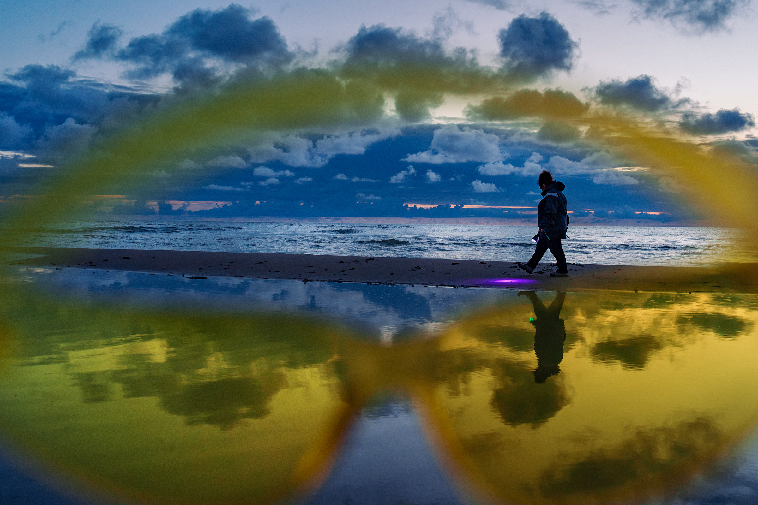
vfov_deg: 37.9
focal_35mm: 35
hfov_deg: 54.4
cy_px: 252
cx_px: 379
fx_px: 737
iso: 1250
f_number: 5.6
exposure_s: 1/250
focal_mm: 35
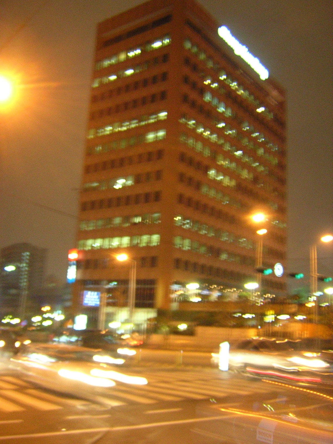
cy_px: 222
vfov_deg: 51.4
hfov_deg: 39.7
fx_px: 462
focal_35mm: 36
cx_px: 166
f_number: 2.6
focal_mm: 4.7
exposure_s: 1/2.5
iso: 400
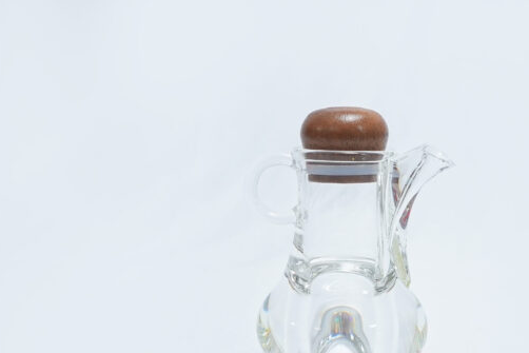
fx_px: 882
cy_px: 245
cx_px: 353
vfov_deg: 22.5
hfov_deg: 33.1
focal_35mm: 60
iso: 2500
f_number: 9
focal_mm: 29
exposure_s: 1/160
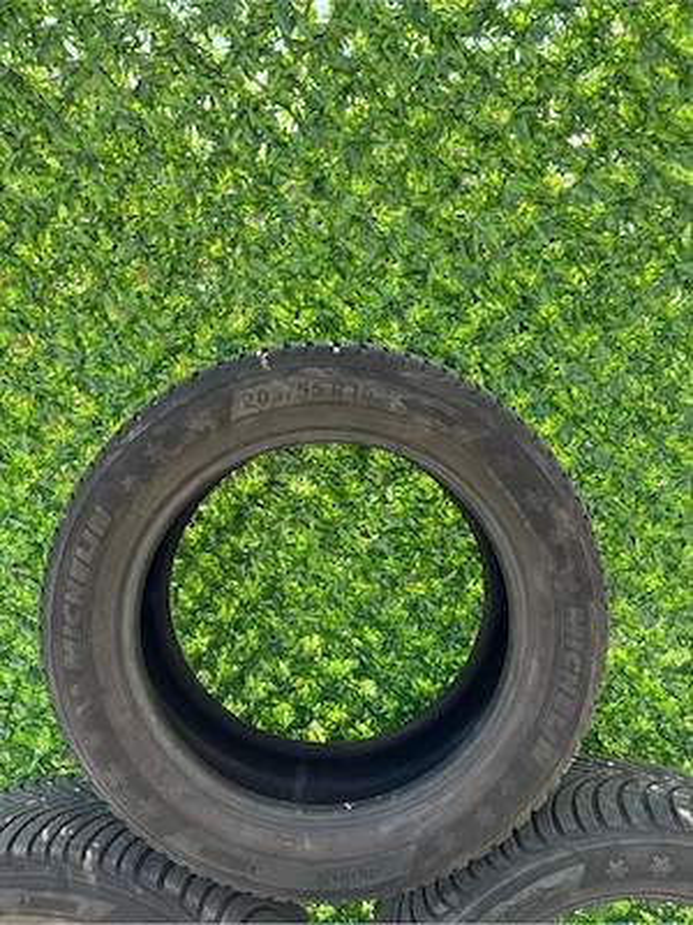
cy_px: 462
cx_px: 346
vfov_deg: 67.3
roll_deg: +0.5
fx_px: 694
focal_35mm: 26
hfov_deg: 53.1
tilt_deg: -13.8
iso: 50
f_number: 1.6
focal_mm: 5.96
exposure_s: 1/550
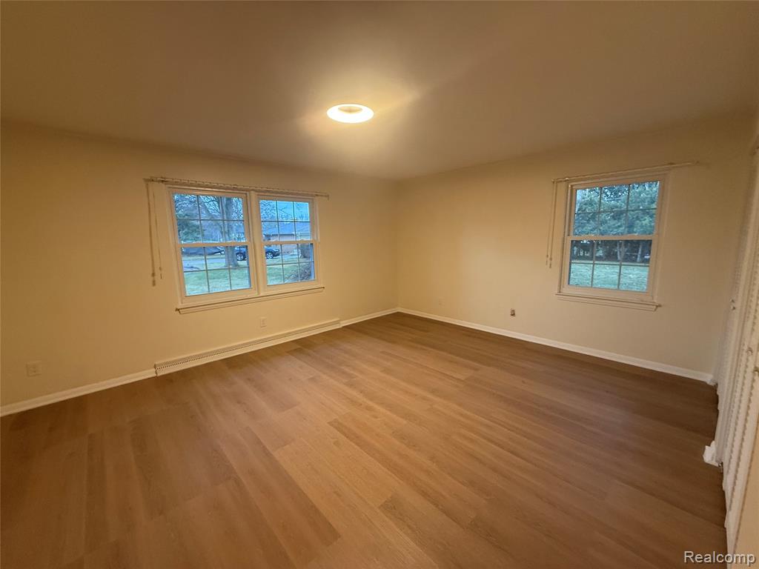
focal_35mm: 14
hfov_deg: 102.1
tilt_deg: -7.7
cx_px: 380
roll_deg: +1.1
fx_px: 307
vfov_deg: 85.7
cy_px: 284
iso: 320
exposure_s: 1/79
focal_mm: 2.22
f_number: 2.2
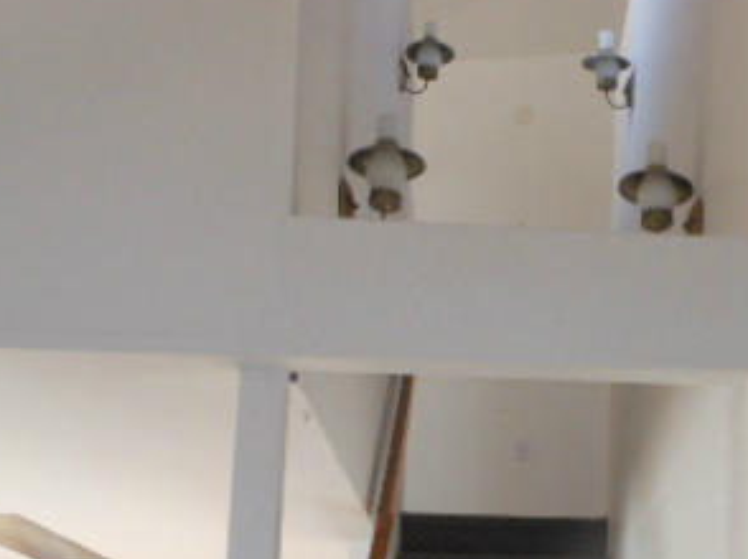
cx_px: 611
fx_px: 1317
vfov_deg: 22.8
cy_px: 592
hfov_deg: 30.8
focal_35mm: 61
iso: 200
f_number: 3.7
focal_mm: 5
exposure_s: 1/30
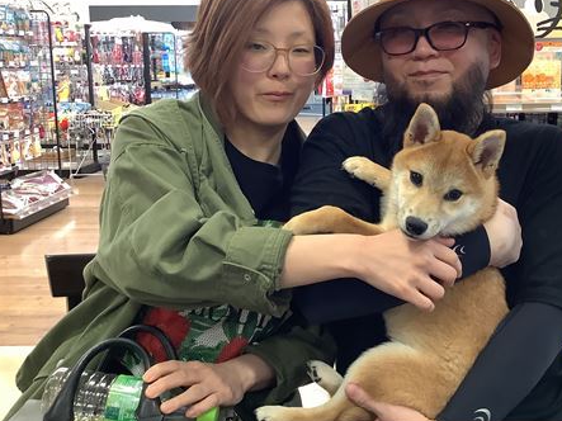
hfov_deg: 44.2
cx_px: 369
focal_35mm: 42
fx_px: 682
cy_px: 165
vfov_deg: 34.2
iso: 160
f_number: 2.4
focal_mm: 3.3
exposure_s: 1/60
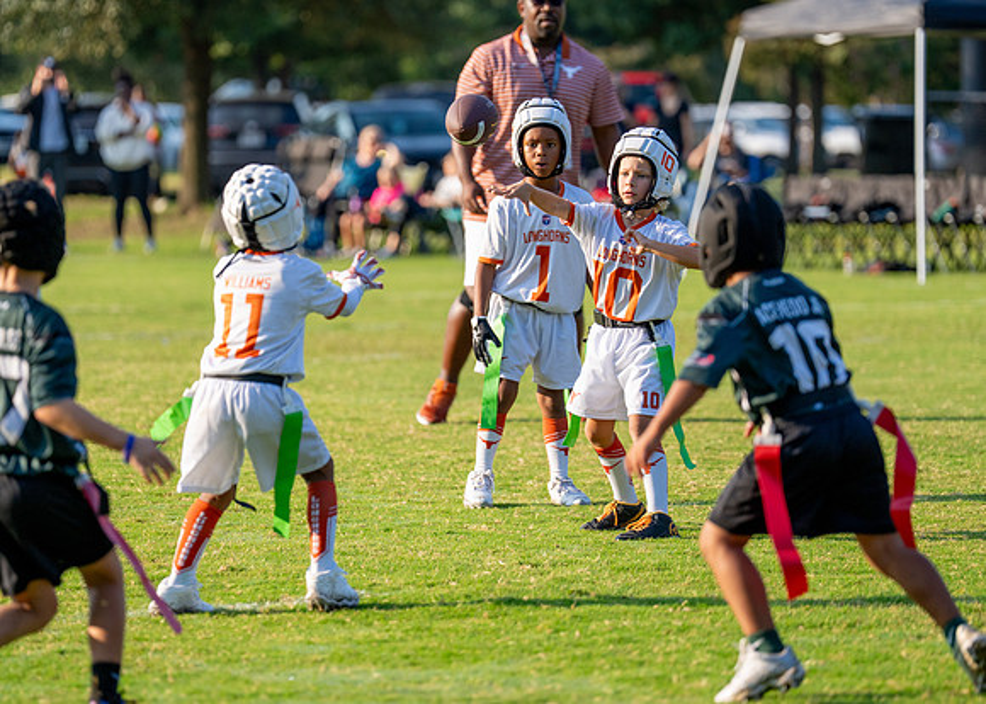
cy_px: 295
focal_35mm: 211
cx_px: 501
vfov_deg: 6.8
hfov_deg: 9.6
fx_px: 5895
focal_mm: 160
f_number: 2.8
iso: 250
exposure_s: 1/3200
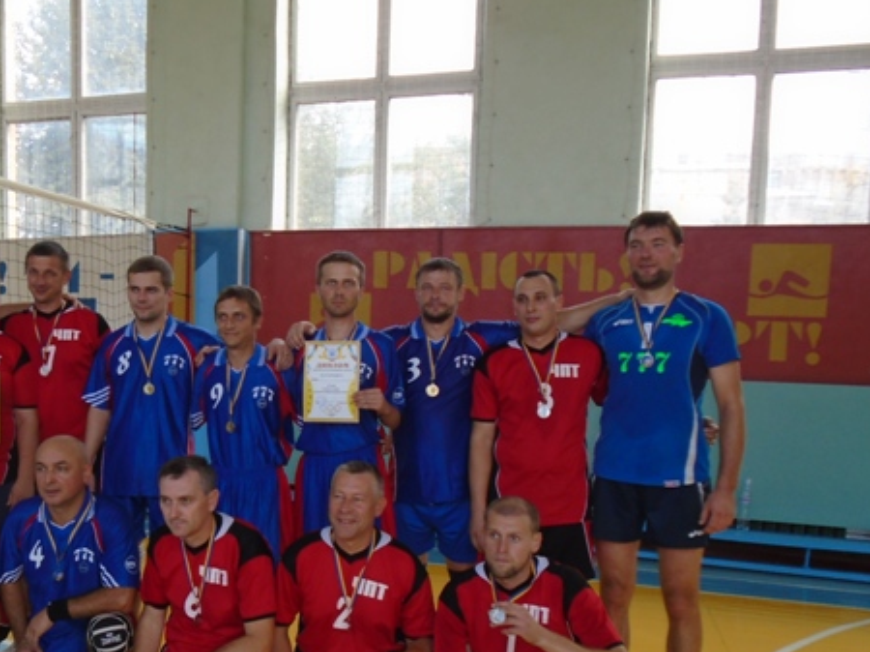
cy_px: 433
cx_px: 288
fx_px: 929
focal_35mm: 37
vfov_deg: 38.2
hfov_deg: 49.3
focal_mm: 4.6
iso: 100
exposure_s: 1/80
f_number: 3.2
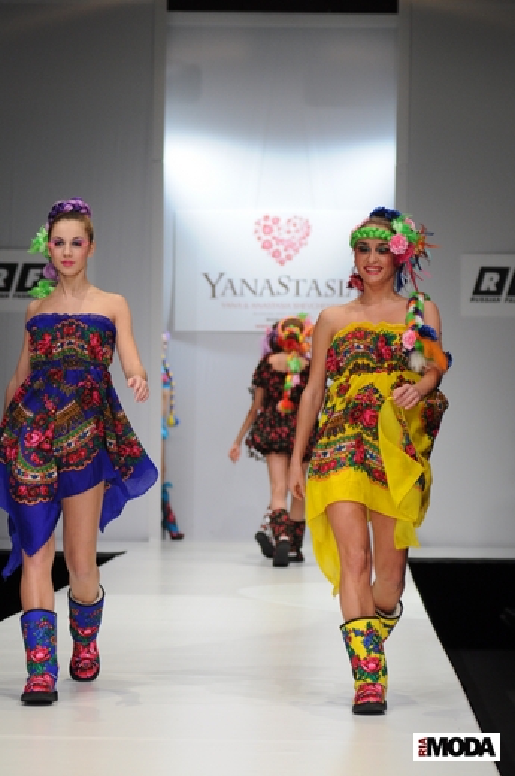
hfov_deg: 11.4
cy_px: 388
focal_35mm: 120
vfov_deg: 17.1
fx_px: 2583
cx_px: 258
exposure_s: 1/320
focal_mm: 80
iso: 800
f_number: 3.5
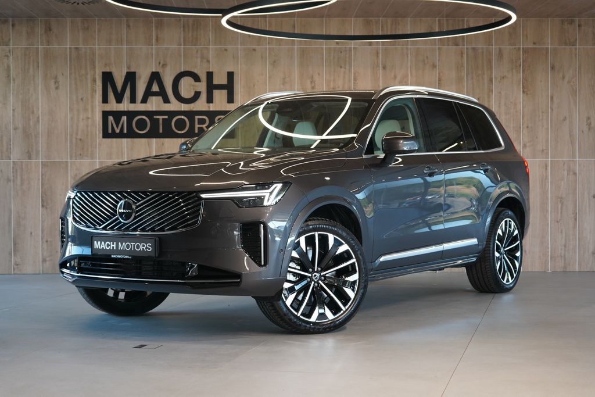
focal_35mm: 63
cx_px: 298
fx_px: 1041
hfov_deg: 31.9
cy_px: 198
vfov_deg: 21.6
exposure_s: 1/80
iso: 2000
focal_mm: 63
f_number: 5.6
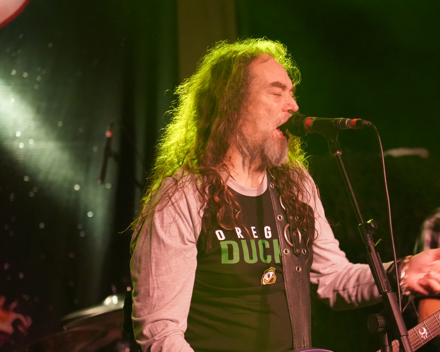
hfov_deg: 16.1
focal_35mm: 119
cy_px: 175
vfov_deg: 13.0
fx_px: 1550
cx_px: 266
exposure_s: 1/160
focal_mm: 105
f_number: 4
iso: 10000
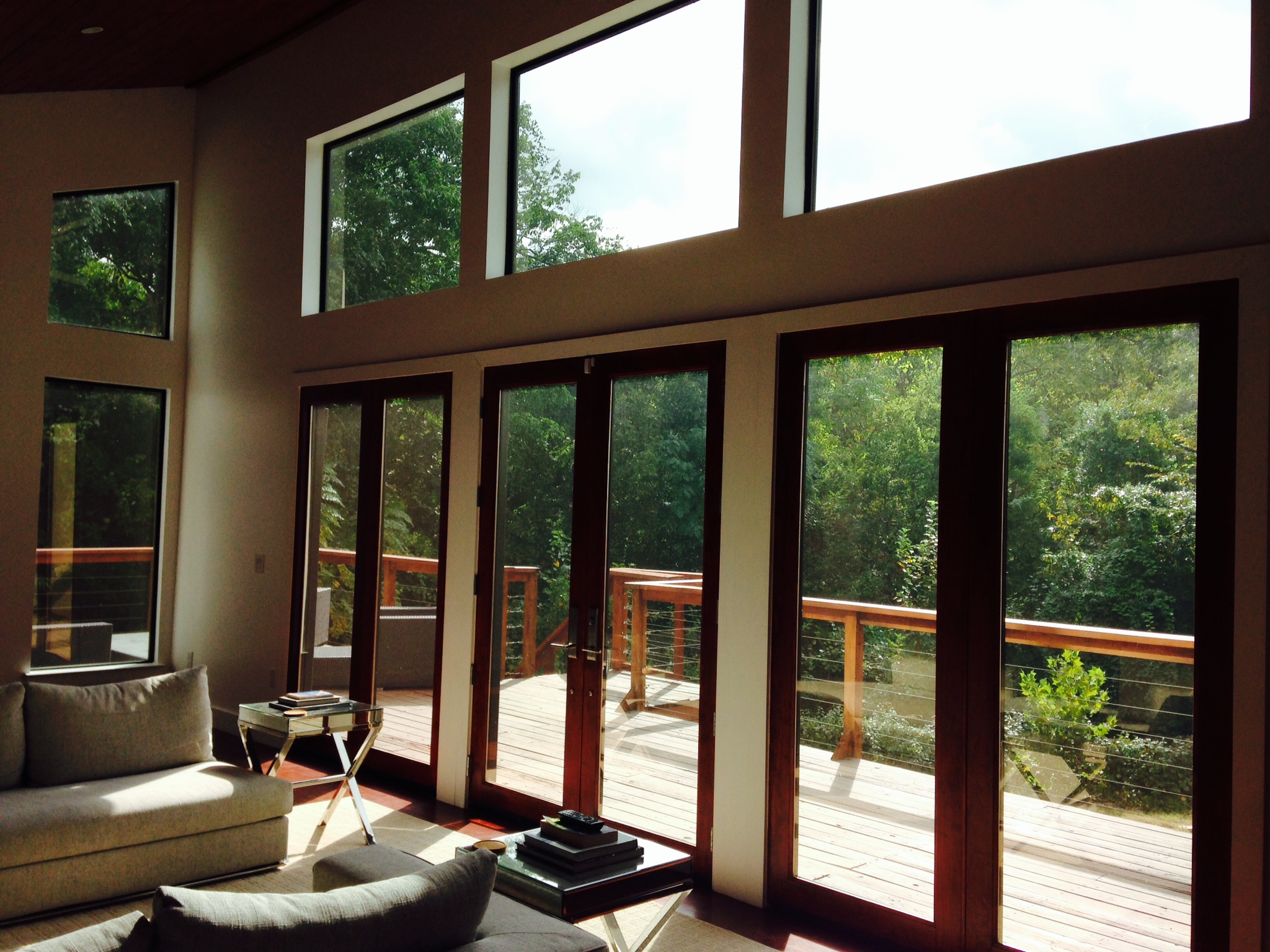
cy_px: 476
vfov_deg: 42.9
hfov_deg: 55.4
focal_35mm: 33
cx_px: 635
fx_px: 1211
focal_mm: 4.12
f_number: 2.4
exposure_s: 1/140
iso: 50
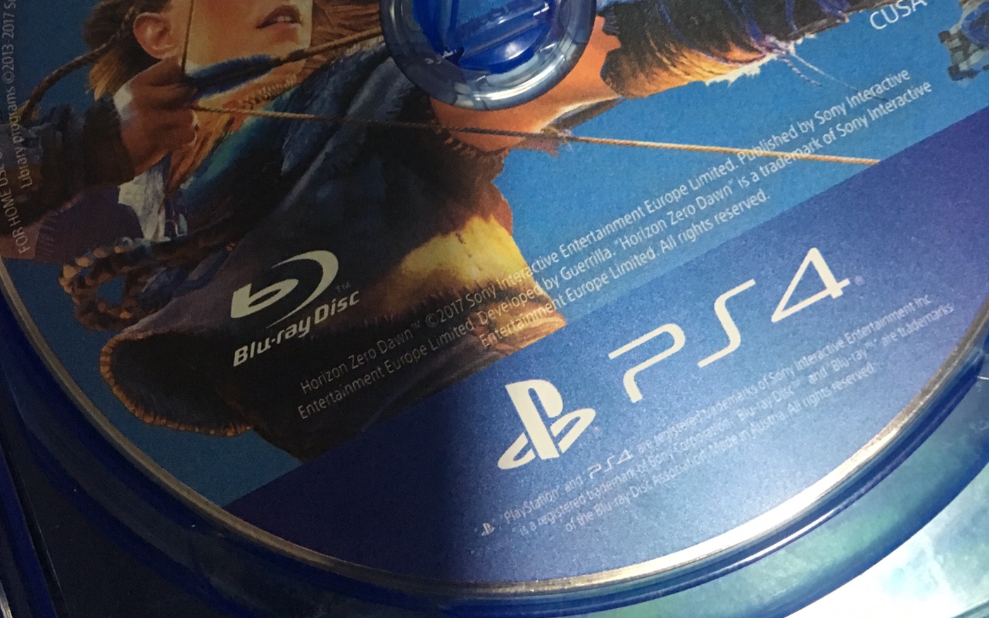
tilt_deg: -76.5
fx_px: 1132
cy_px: 93
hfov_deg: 47.2
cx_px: 483
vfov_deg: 29.6
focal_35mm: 42
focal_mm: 4.15
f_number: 2.2
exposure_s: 1/17
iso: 200
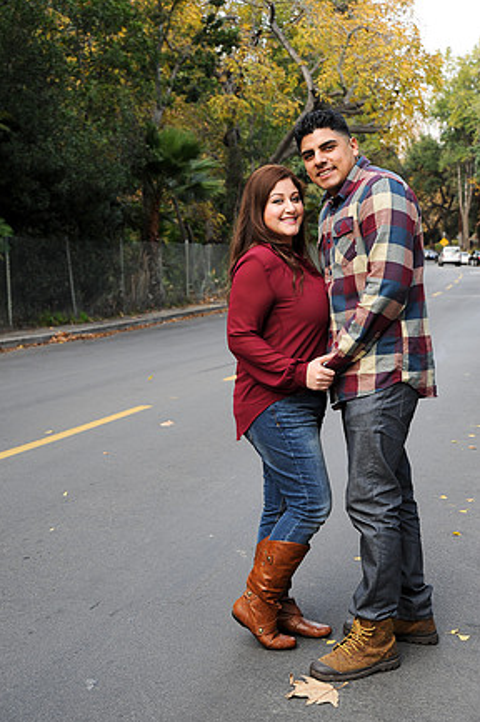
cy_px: 372
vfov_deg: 36.9
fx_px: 1082
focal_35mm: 54
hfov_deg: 25.0
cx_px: 232
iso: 200
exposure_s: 1/125
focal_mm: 52
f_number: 7.1
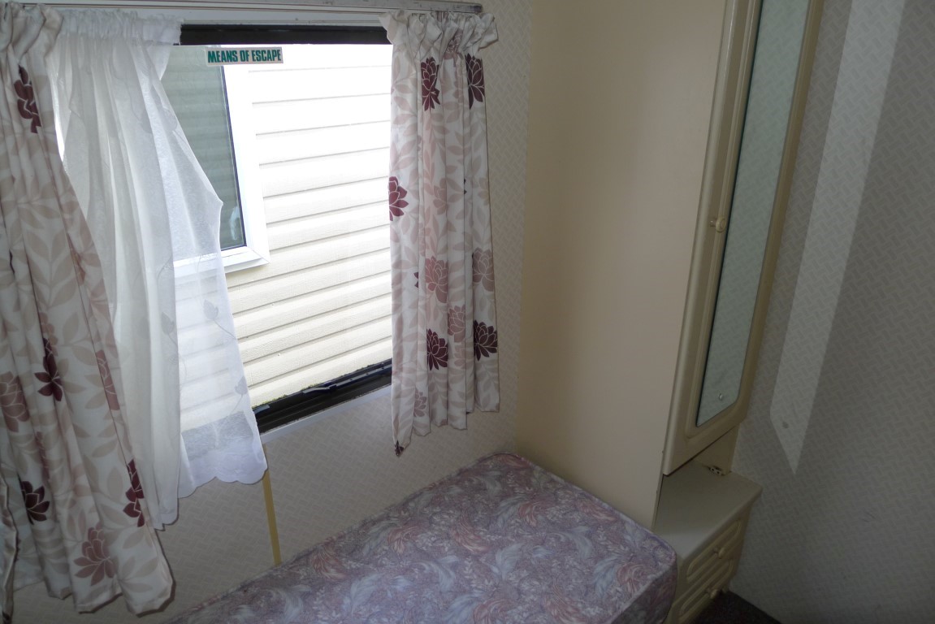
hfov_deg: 73.7
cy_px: 312
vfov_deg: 53.2
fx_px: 623
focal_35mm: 24
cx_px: 468
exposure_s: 1/125
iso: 100
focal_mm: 5.1
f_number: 2
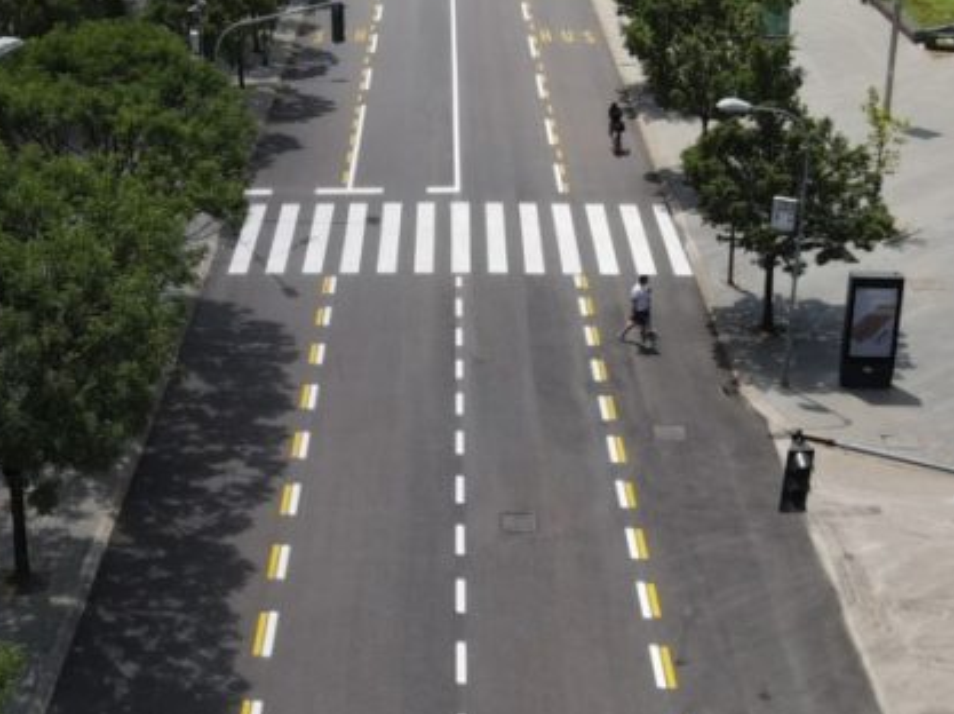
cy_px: 437
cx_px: 442
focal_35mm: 59
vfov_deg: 24.7
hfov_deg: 32.7
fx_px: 1625
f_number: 2.8
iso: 100
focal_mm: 4.5
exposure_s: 1/1000
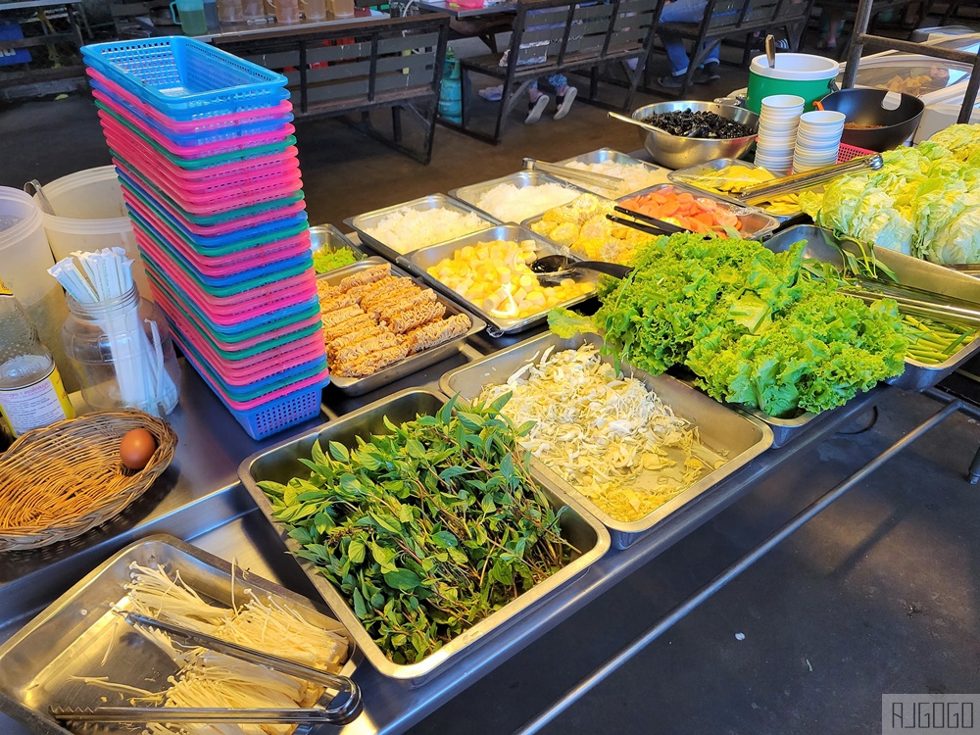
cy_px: 368
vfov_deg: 53.1
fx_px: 736
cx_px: 490
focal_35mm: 26
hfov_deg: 67.3
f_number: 1.8
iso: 320
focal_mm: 5.4
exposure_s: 1/100
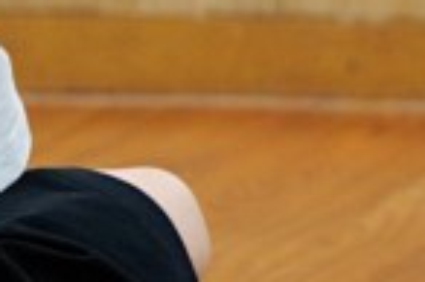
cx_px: 1083
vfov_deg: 1.1
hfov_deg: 1.7
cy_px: -96
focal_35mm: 1234
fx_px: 14552
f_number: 3.5
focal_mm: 200
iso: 1600
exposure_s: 1/250
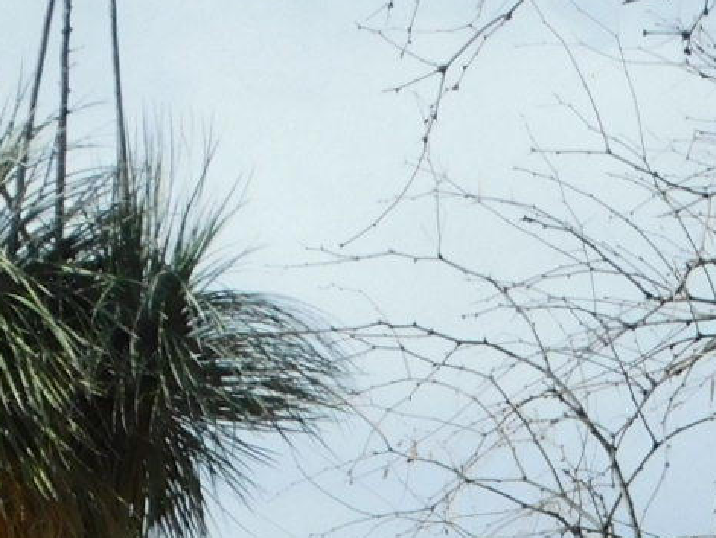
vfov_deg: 8.1
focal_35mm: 174
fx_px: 3601
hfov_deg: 11.0
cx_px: 1015
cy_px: 1062
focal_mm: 6.3
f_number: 3.5
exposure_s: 1/1250
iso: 125
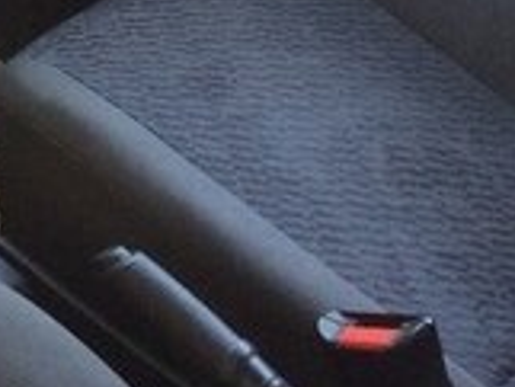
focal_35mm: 119
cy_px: -114
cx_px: -115
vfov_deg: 12.1
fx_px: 1772
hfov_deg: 15.9
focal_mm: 4.15
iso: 80
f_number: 2.2
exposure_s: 1/33
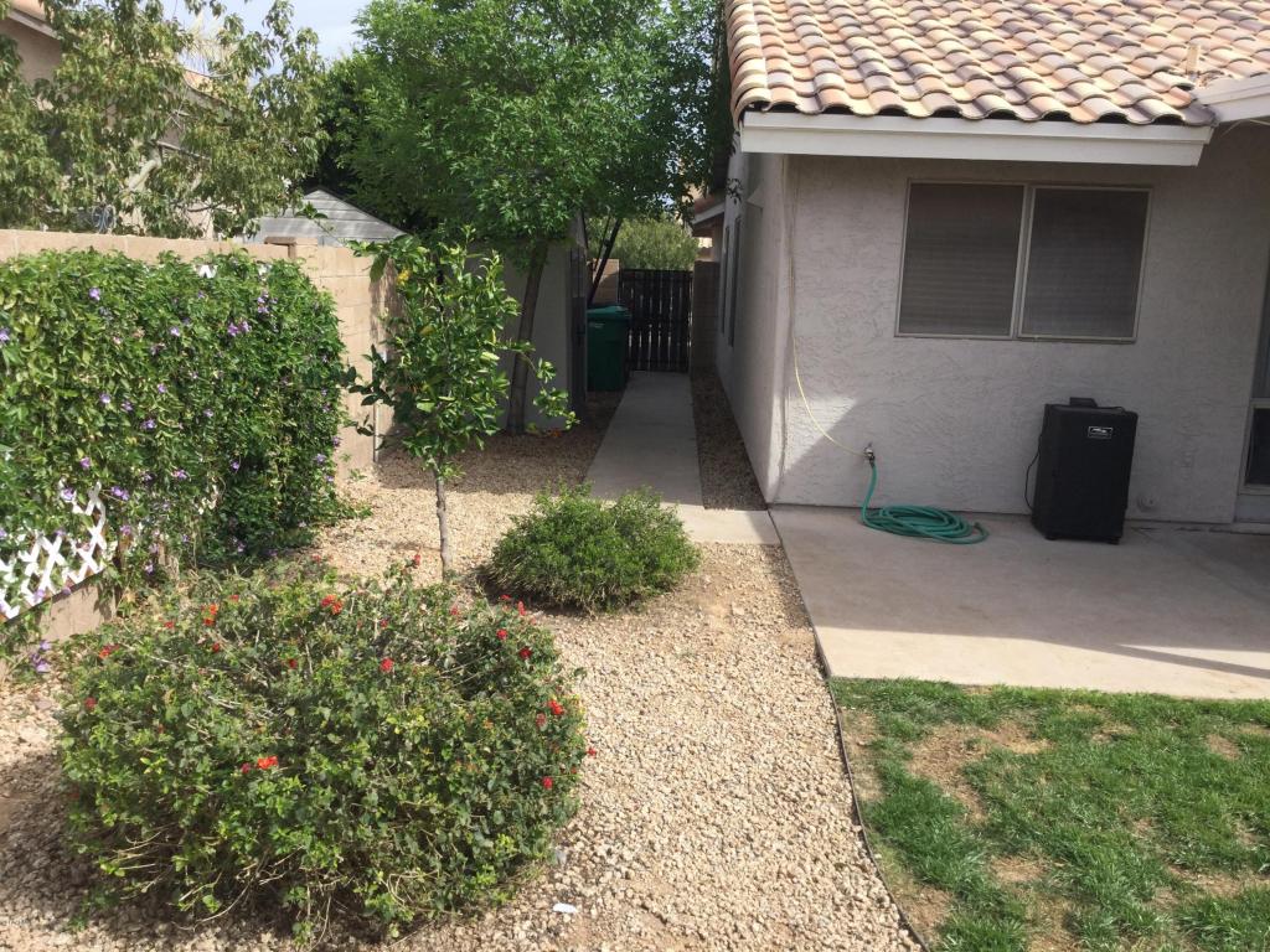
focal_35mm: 31
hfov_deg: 58.4
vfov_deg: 45.4
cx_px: 635
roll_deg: -2.9
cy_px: 476
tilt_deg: -11.1
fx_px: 1137
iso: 25
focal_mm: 3.3
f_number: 2.4
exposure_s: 1/1101
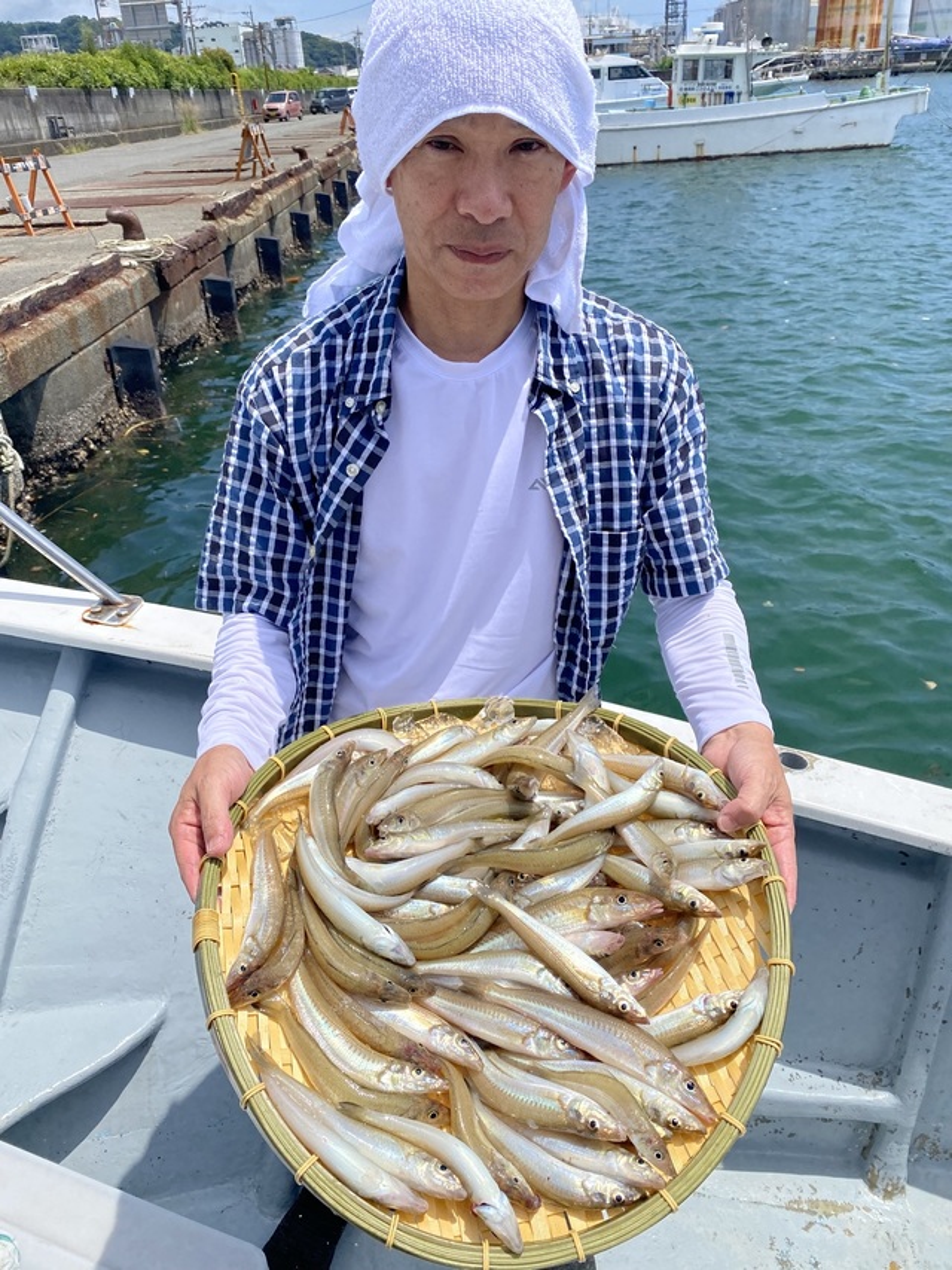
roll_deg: +4.1
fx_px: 954
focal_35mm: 26
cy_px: 635
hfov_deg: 53.0
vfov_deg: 67.3
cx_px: 476
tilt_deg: -29.8
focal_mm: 4.25
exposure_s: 1/4444
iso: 32
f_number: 1.8
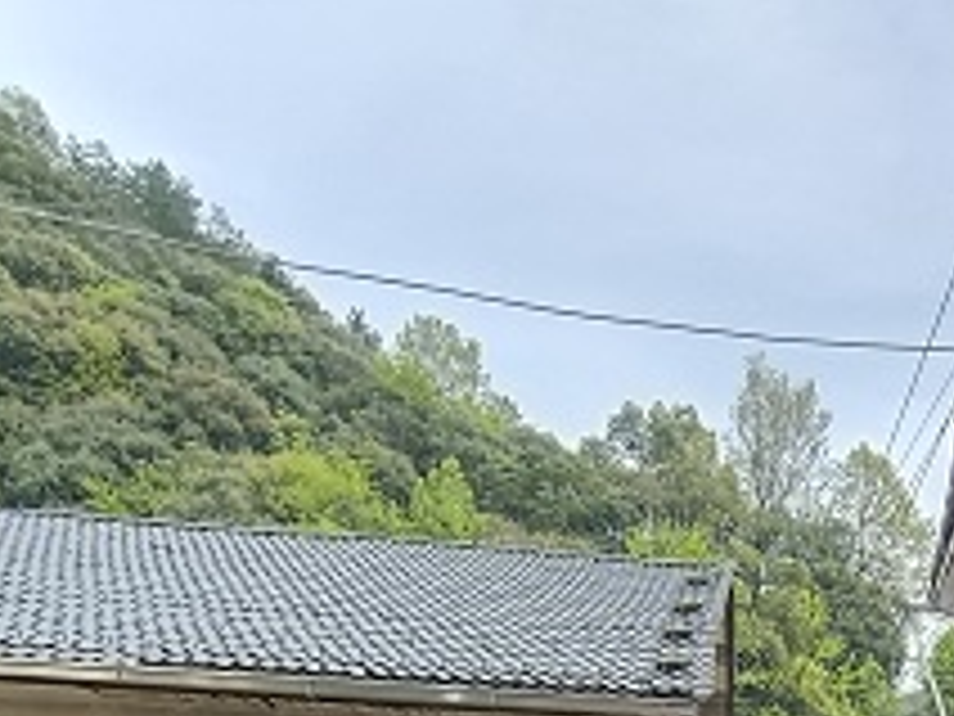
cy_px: 1069
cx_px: 972
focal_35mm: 46
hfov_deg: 36.7
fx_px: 1268
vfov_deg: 24.6
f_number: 2.2
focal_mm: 1.66
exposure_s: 1/141
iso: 100
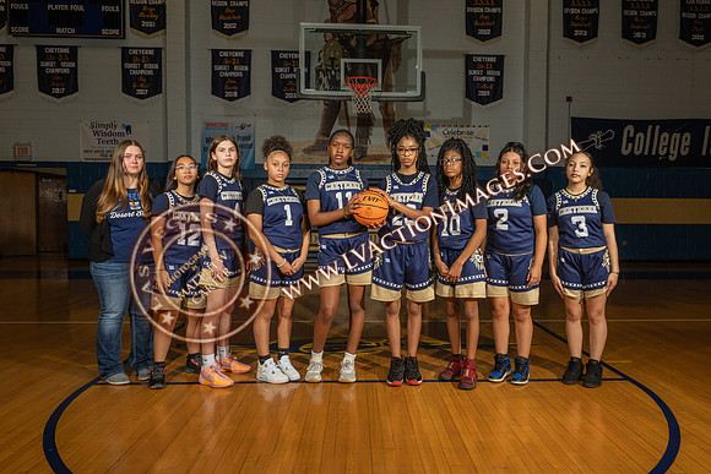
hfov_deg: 66.3
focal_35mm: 27
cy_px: 239
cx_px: 379
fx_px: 543
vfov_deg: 47.2
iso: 160
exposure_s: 1/200
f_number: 7.1
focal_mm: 24
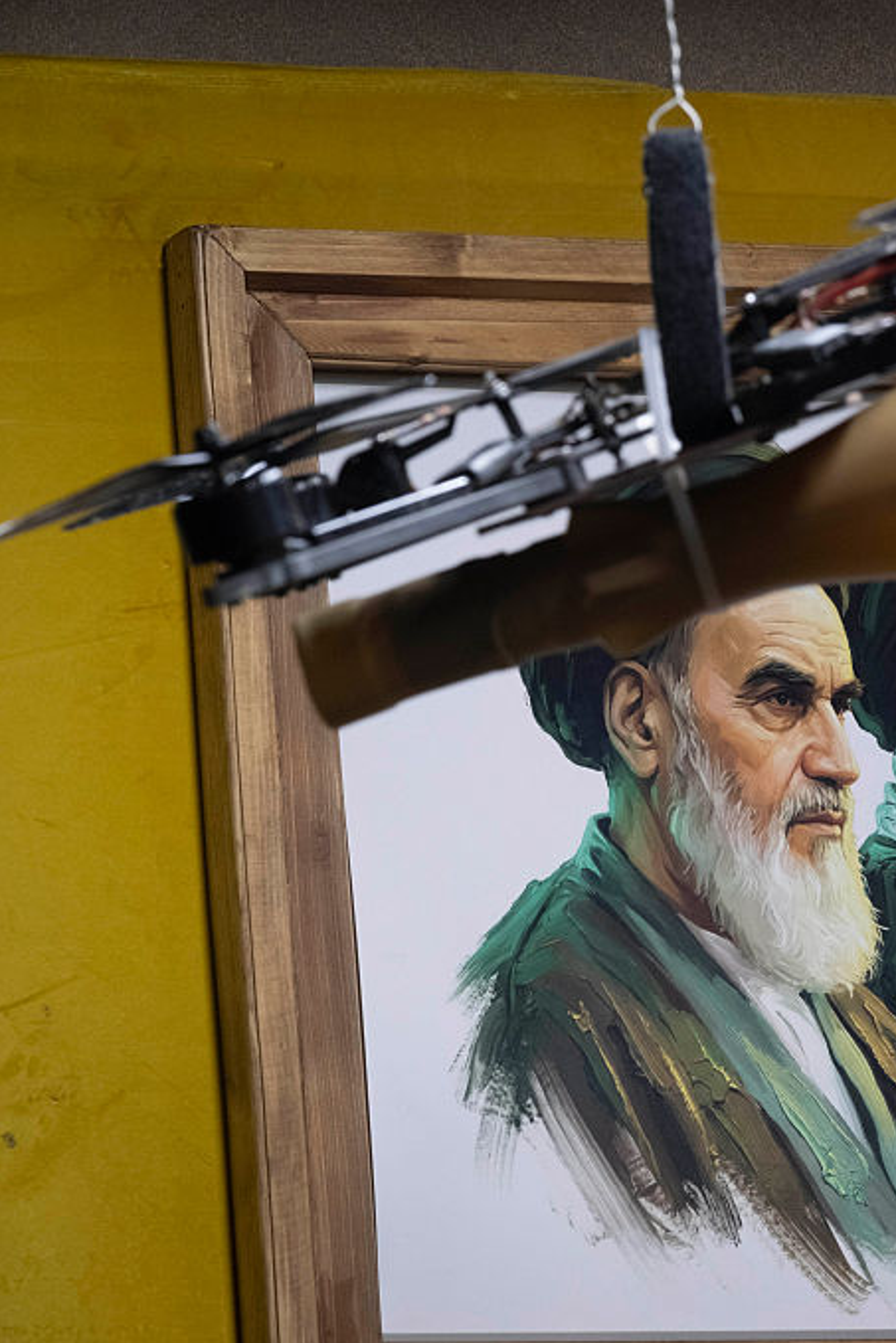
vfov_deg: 7.6
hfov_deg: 5.1
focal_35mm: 270
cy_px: 673
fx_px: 10074
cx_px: 963
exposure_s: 1/30
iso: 1000
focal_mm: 119.2
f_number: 9
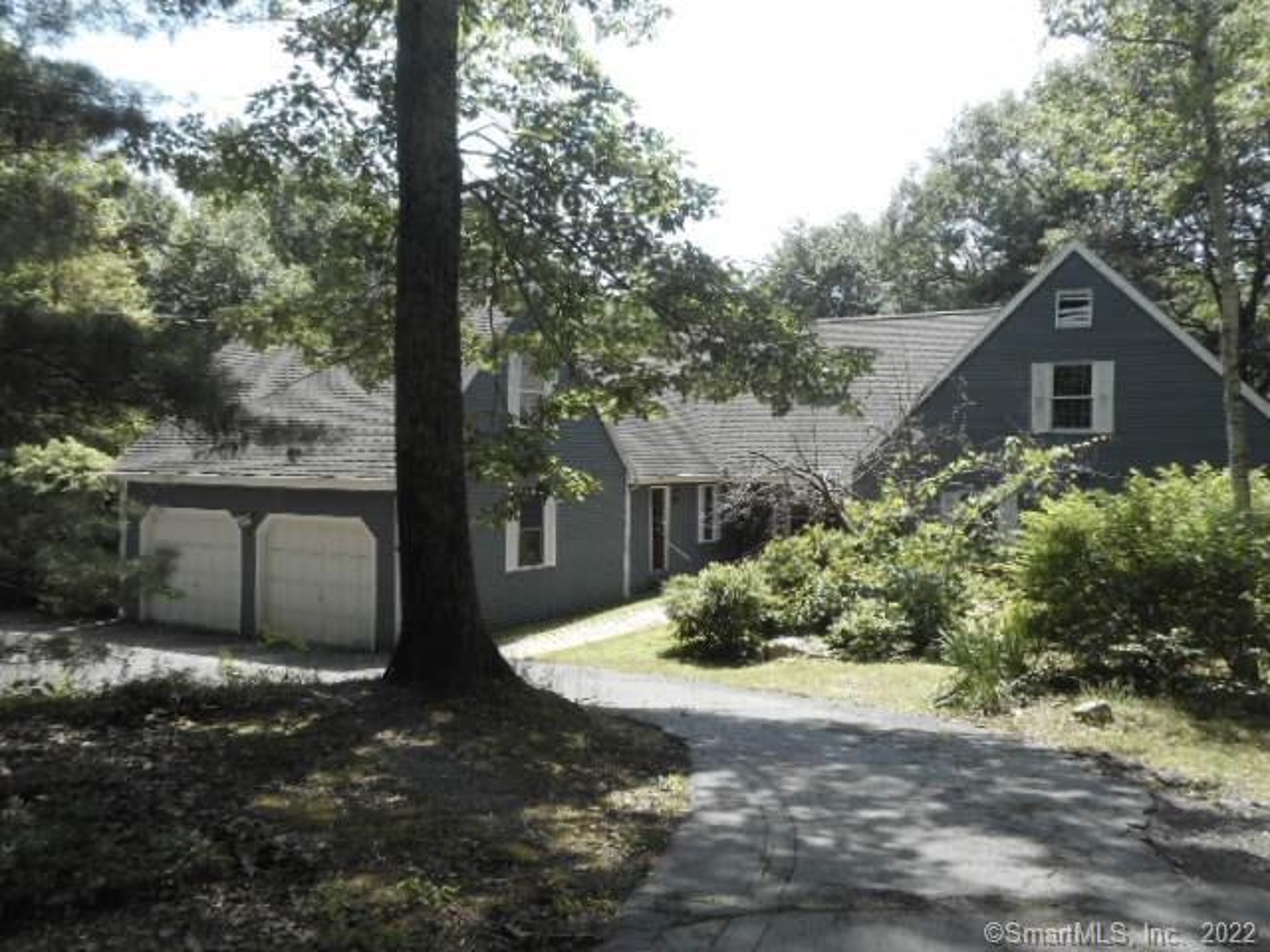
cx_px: 635
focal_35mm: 29
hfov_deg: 61.7
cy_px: 476
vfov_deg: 48.2
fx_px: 1064
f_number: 4
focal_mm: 5.2
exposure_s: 1/160
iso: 80
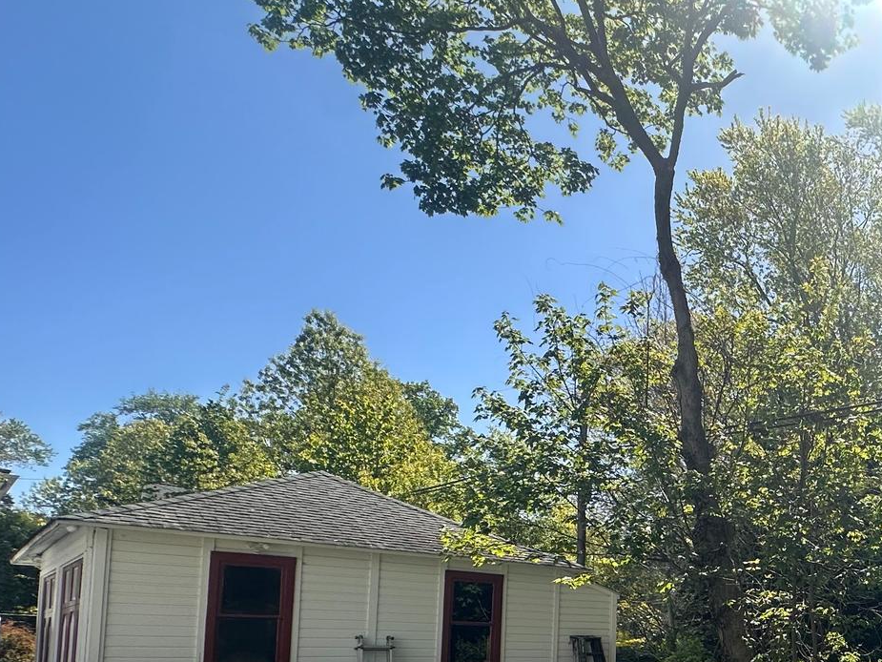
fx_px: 790
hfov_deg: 45.3
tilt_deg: +3.5
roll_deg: -0.3
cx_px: 952
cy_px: 609
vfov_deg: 41.5
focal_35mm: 31
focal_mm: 2.22
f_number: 2.2
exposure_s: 1/1014
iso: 50
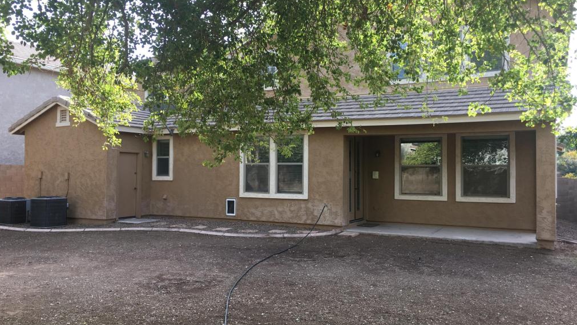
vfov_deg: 36.7
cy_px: 158
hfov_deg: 61.0
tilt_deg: +1.7
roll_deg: -0.5
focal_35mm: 32
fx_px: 490
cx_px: 288
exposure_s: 1/159
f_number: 2.2
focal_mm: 4.15
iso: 25
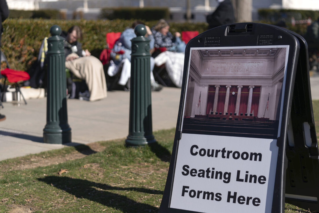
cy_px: 106
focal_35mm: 70
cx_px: 160
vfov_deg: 19.5
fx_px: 620
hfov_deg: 28.8
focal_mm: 70
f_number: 2.8
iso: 80
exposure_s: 1/1600
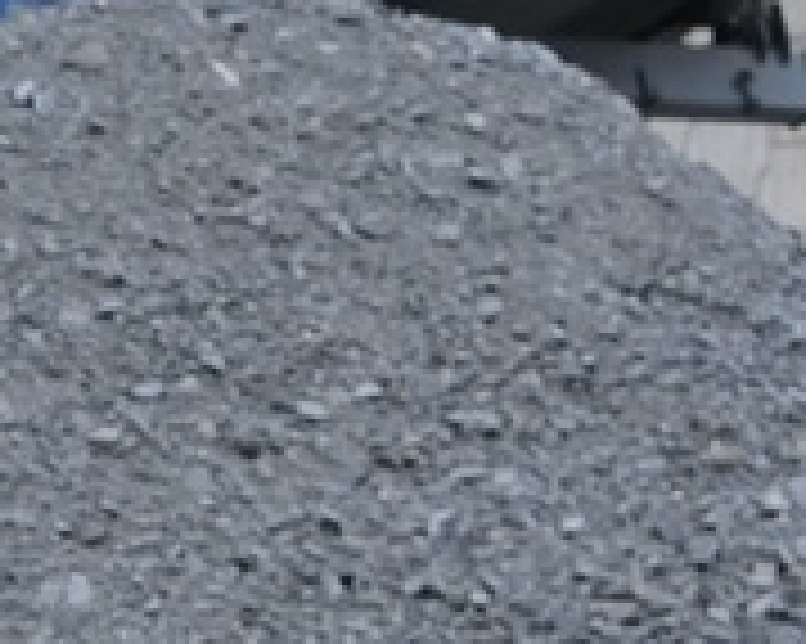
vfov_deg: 8.1
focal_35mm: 189
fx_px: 4506
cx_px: -1045
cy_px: 833
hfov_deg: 9.3
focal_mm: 16
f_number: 2.8
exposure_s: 1/320
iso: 125
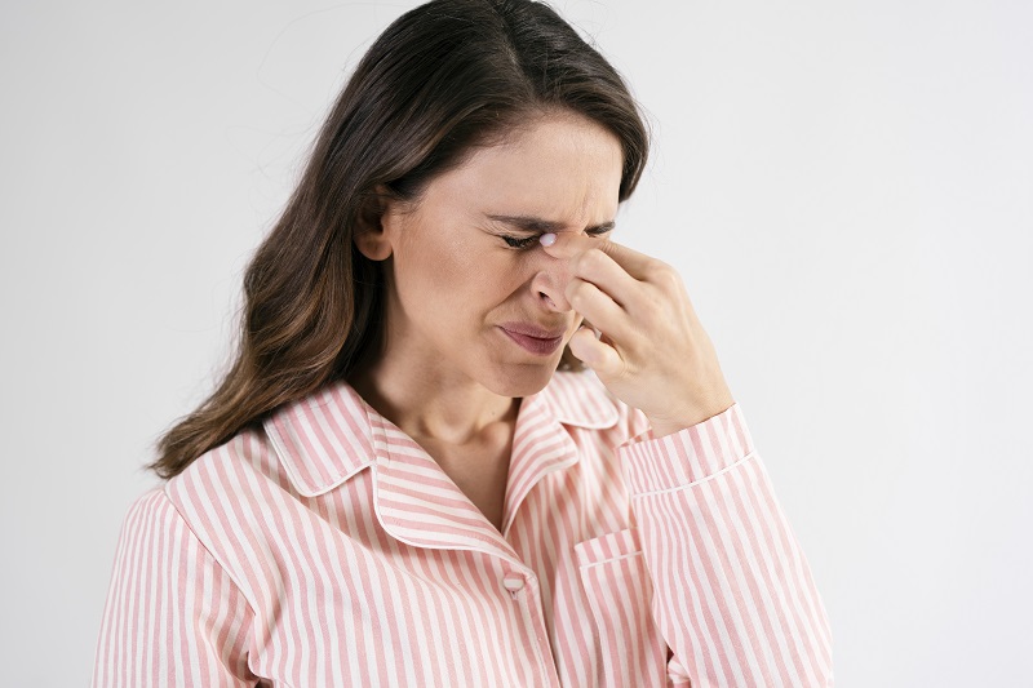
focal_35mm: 50
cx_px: 516
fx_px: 1434
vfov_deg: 27.0
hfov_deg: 39.6
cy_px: 344
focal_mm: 50
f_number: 3.5
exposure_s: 1/125
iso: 125
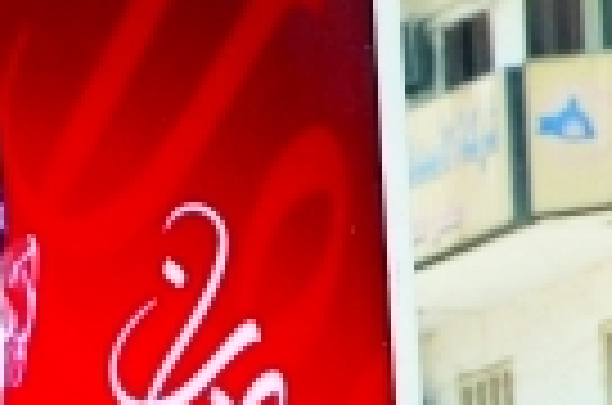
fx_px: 12608
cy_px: 362
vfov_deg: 1.8
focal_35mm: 743
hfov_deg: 2.8
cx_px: -261
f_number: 5.6
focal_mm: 105
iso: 400
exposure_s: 1/500
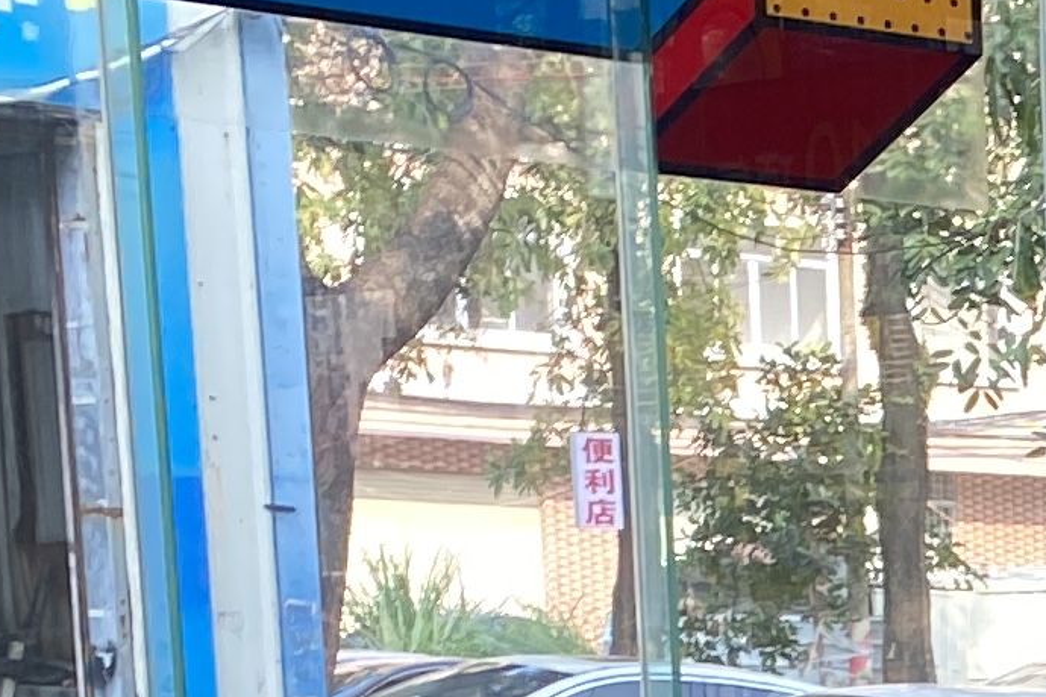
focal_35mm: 158
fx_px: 4590
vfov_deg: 8.0
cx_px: 2526
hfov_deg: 11.0
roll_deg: -1.7
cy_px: 1668
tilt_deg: -11.4
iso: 32
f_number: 1.8
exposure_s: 1/122
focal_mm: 4.25
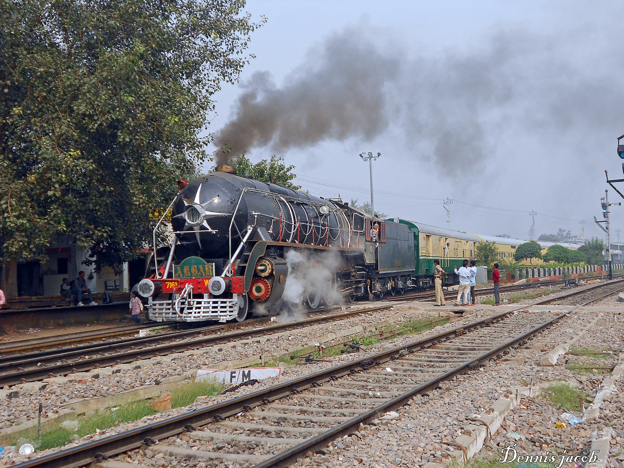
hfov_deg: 43.9
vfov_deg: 33.6
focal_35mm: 43
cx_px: 312
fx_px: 775
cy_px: 234
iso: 80
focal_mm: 7.9
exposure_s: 1/400
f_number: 4.2
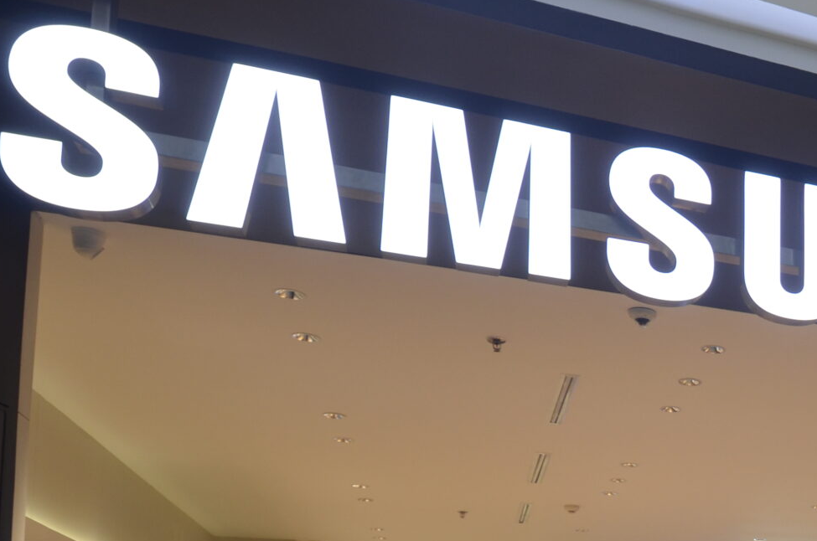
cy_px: 614
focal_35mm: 43
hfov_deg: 37.0
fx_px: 981
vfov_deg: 27.8
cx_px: 928
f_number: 5.6
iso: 320
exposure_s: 1/125
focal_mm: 11
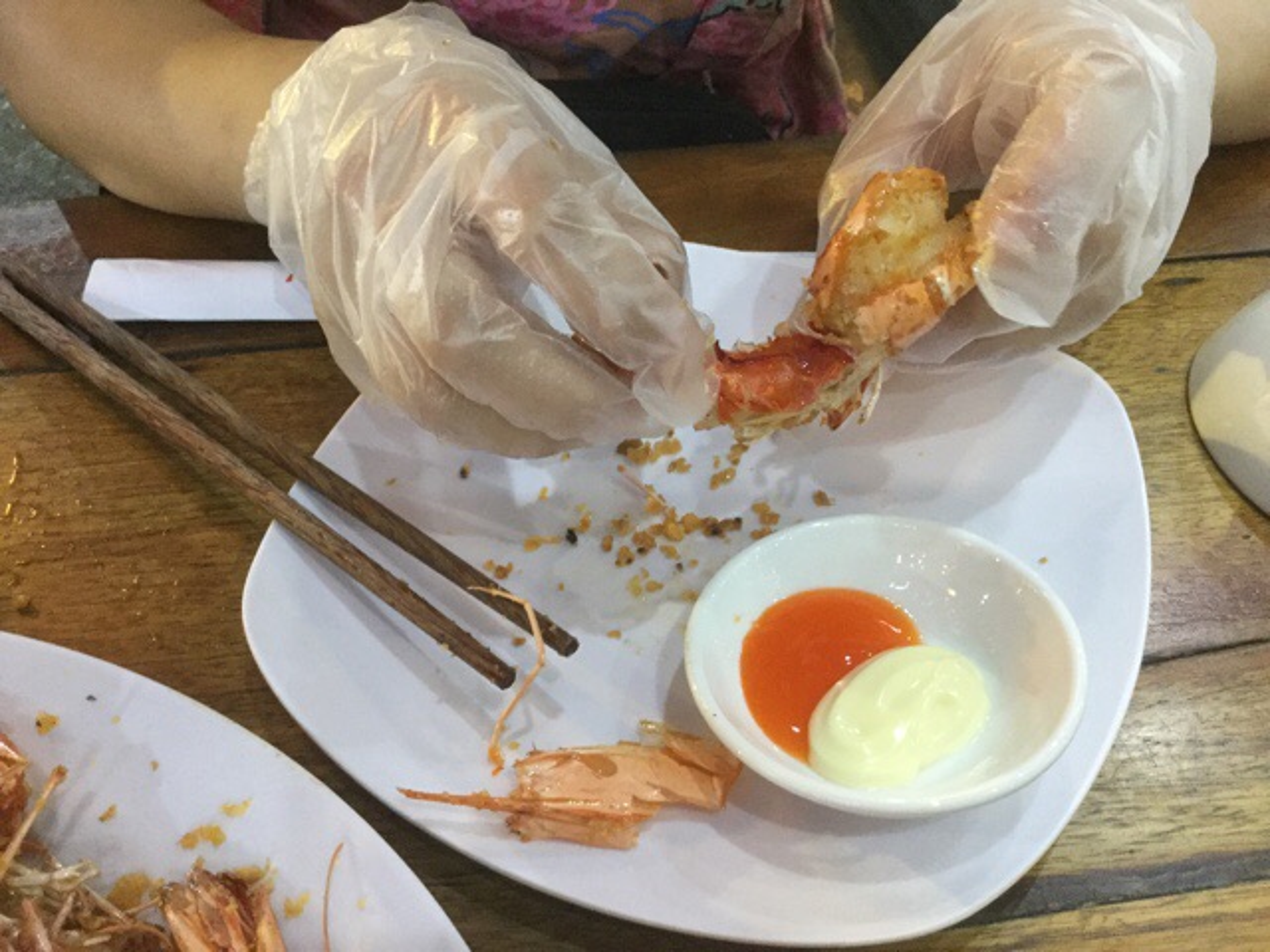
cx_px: 635
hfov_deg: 58.4
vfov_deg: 45.4
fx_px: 1137
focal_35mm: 31
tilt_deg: -48.1
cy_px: 476
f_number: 2.4
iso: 200
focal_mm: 3.3
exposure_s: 1/20
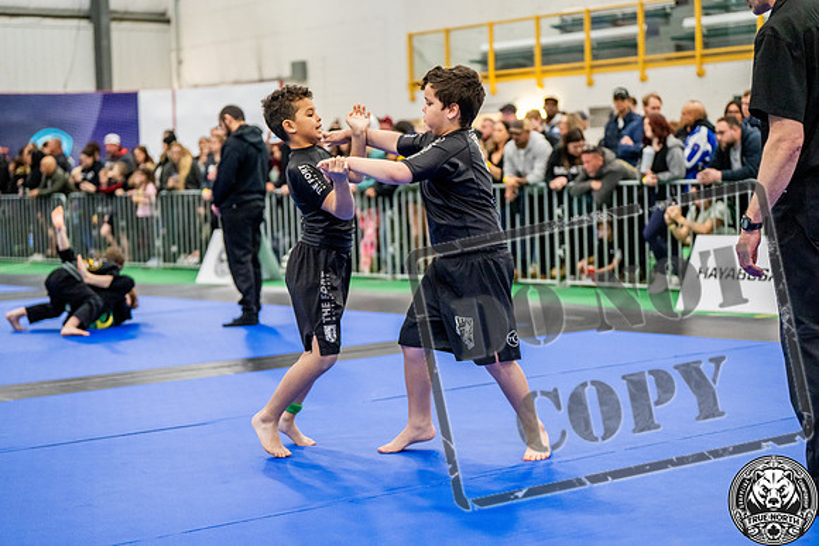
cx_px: 410
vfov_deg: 19.5
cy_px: 273
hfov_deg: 28.8
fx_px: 1593
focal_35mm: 70
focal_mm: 70
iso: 5000
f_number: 2.8
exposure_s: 1/500
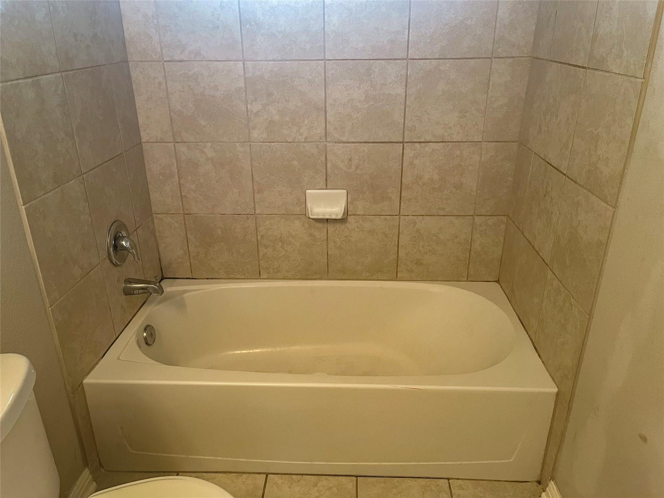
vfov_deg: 53.1
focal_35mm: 26
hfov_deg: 67.3
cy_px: 249
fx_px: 499
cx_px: 332
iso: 160
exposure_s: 1/60
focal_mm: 5.1
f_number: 1.6
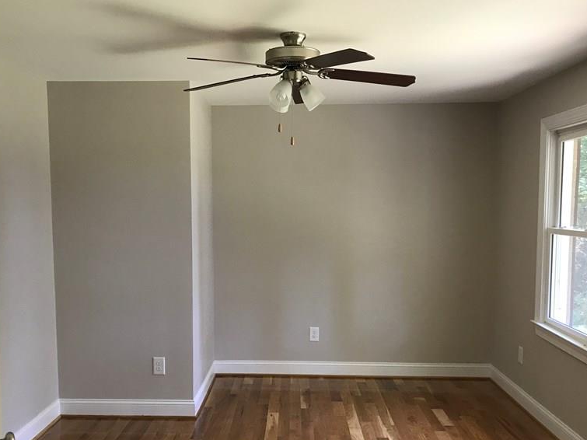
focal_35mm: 38
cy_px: 273
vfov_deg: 37.5
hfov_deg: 48.9
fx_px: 644
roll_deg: +0.2
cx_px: 263
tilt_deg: -6.1
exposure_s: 1/20
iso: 40
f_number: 1.8
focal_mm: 3.99
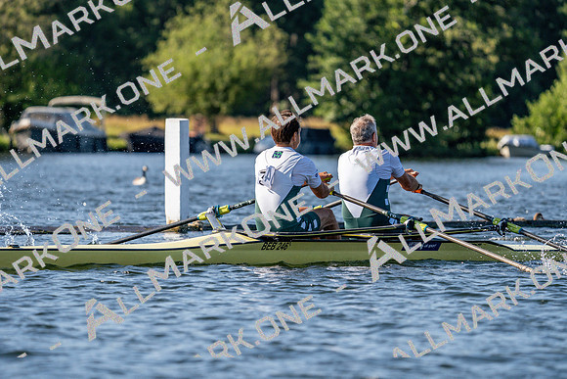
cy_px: 190
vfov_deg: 4.1
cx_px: 284
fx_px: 5277
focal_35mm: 335
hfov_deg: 6.2
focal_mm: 335
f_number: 6.3
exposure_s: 1/1600
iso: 320
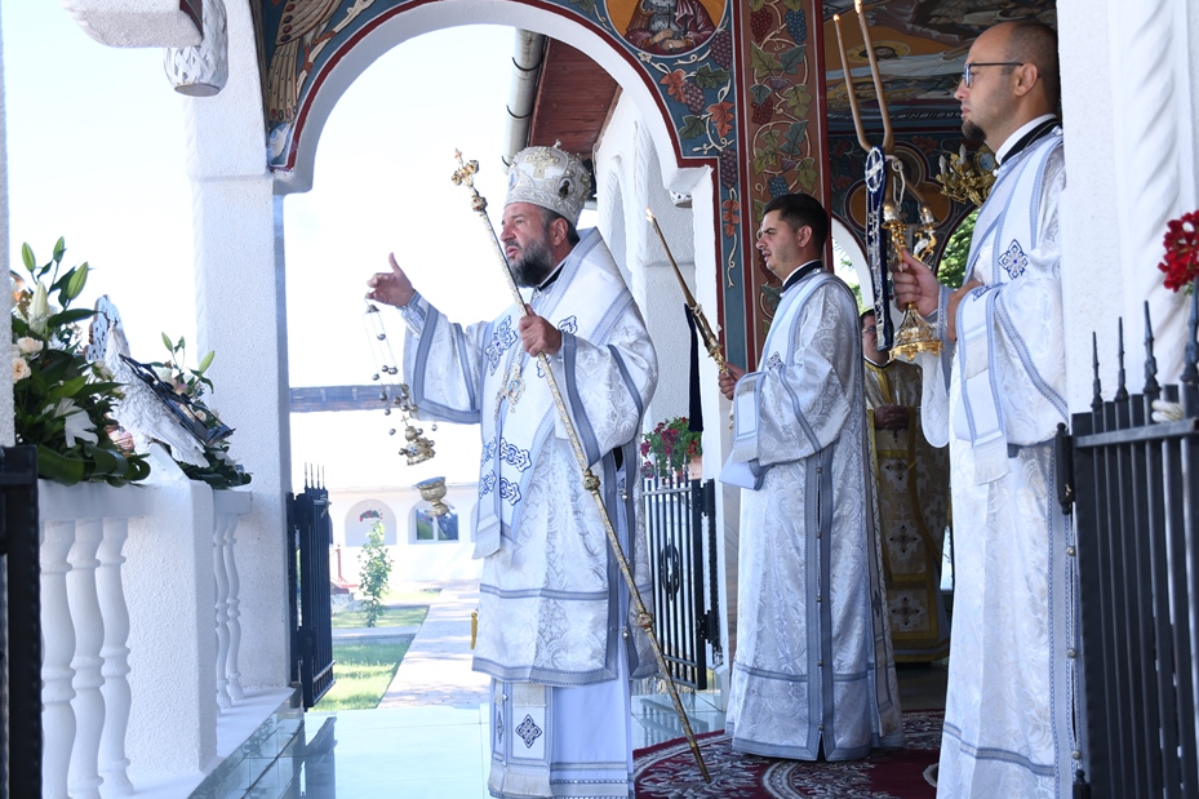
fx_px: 1432
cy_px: 416
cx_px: 591
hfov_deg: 45.4
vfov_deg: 31.2
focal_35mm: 43
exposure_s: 1/200
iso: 200
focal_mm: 26
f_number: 3.8
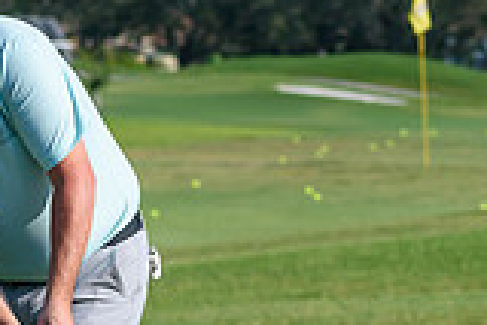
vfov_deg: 1.9
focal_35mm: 734
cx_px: 134
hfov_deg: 2.8
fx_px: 9938
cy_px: 378
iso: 200
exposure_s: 1/800
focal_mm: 135
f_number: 7.1
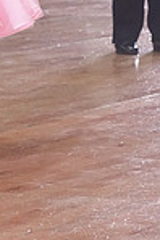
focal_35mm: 324
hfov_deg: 4.2
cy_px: -108
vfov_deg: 6.3
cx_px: -151
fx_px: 2165
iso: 4000
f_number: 7.1
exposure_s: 1/200
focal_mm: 83
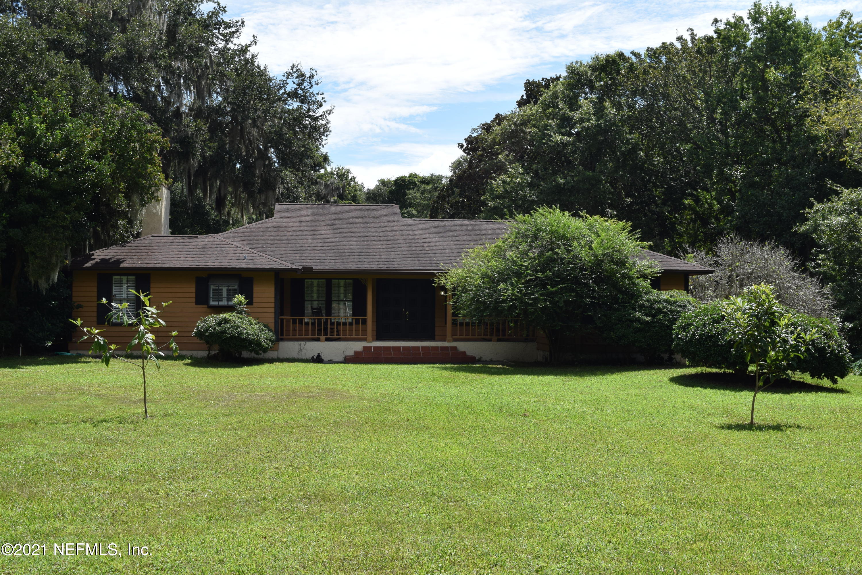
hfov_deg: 45.0
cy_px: 288
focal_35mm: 44
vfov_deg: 30.8
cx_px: 431
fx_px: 1042
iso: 200
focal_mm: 29
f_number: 9
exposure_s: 1/320
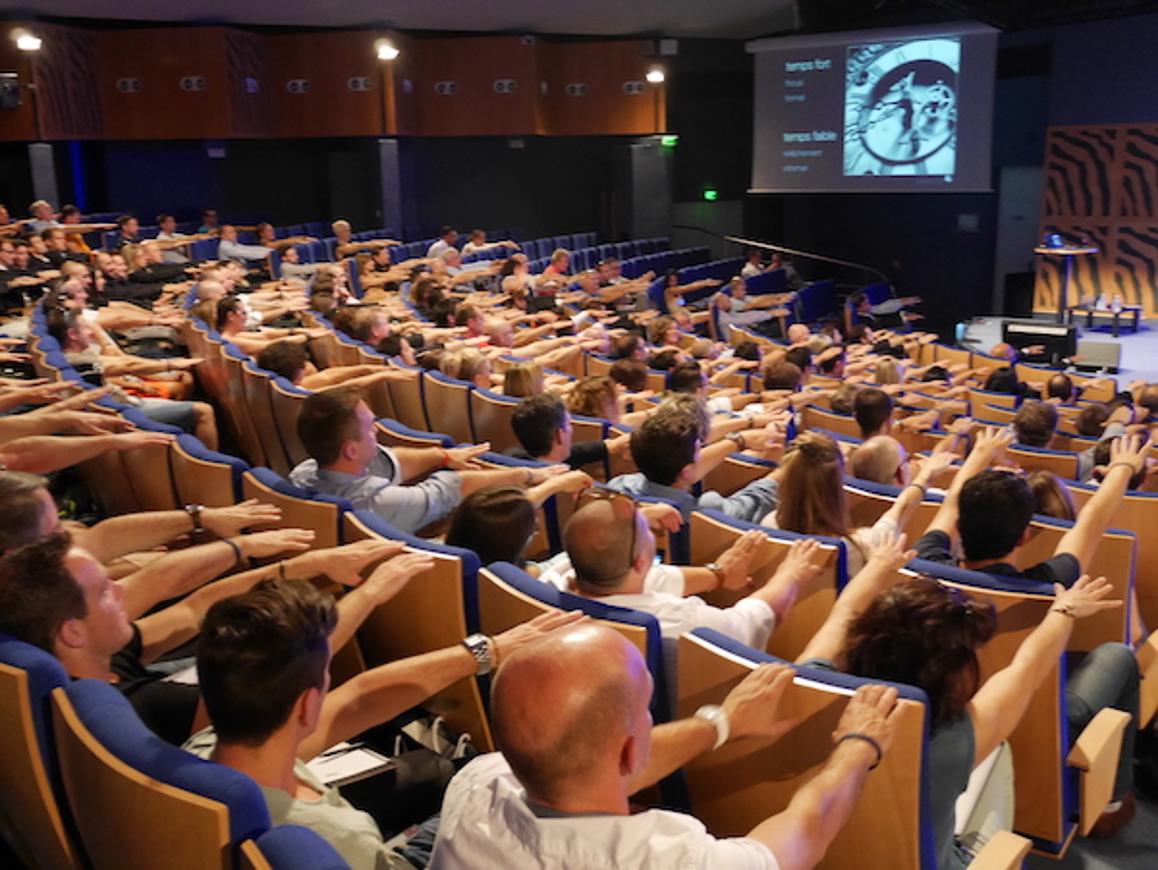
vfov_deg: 41.8
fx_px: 1138
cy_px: 435
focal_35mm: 34
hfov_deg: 53.9
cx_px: 579
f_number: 4.1
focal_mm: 17
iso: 3200
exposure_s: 1/30
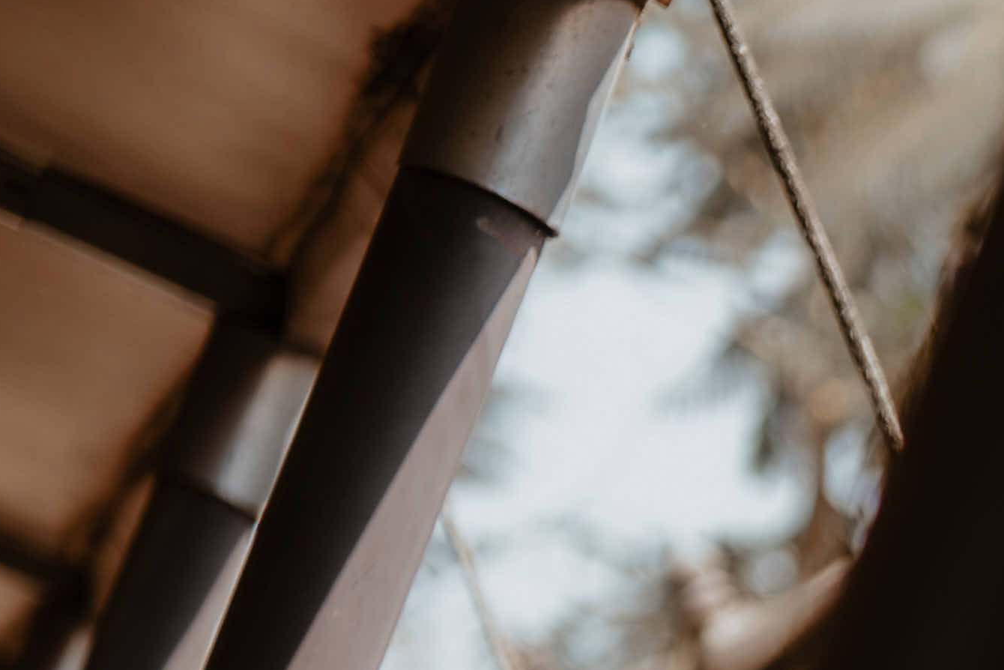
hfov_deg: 10.1
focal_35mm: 183
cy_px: 1627
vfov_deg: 7.1
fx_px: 5104
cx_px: 2231
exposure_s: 1/500
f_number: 1.4
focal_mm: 35
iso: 64
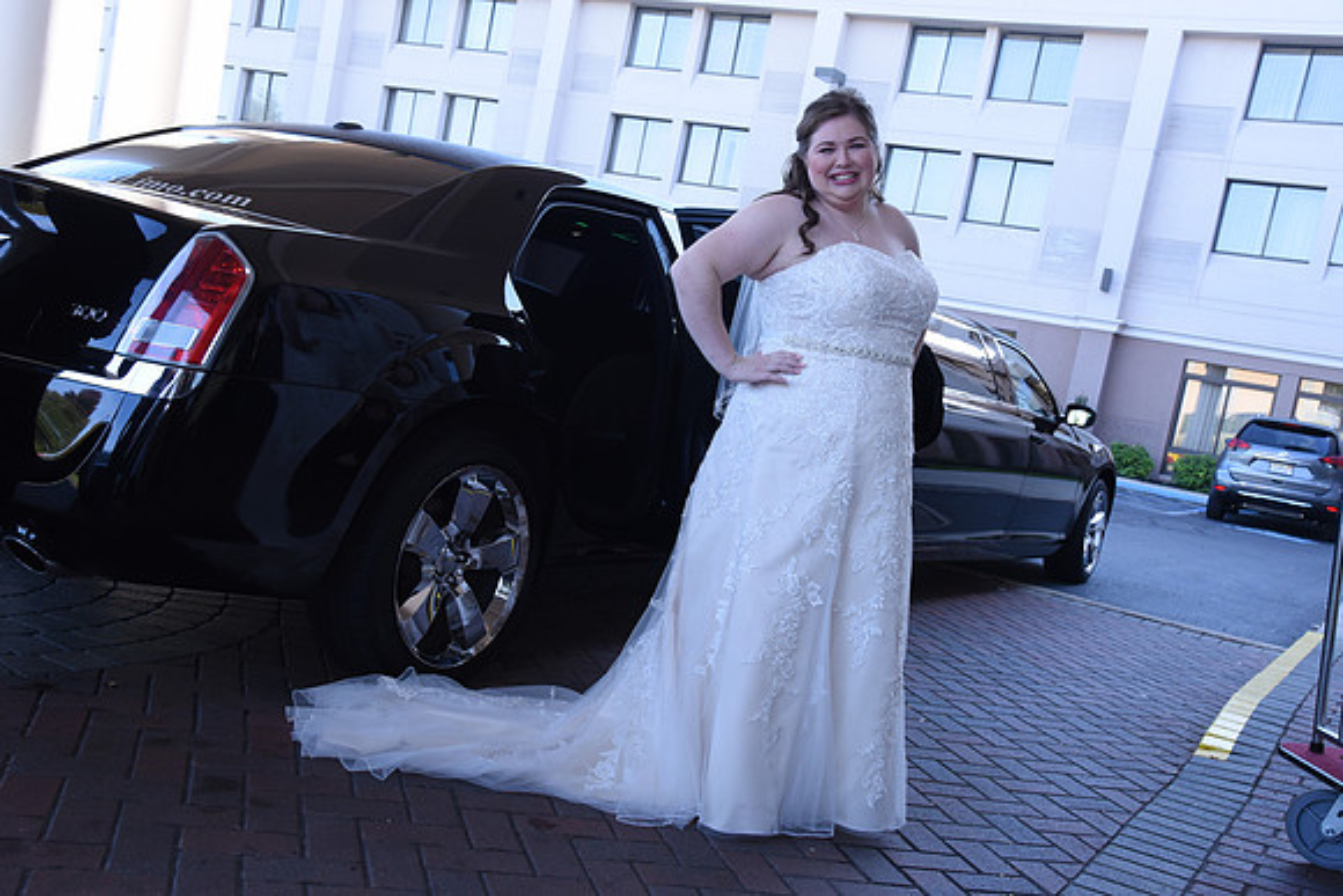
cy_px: 448
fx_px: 1418
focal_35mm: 38
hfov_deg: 50.7
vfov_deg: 35.1
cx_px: 672
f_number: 9
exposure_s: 1/200
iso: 1600
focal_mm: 38
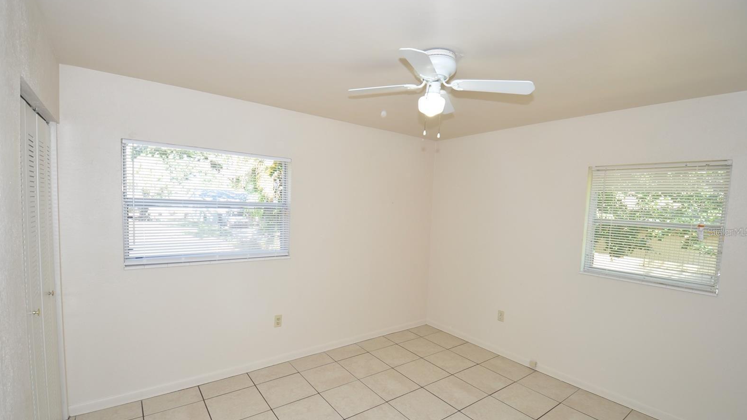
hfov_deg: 99.4
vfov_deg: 66.9
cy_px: 232
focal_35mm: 16
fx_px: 317
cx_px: 372
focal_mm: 10
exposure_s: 1/100
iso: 400
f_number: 5
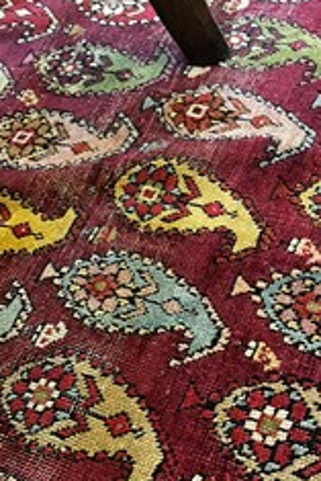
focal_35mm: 46
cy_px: 350
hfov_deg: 28.6
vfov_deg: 41.7
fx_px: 614
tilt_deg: -59.9
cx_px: 63
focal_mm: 5.1
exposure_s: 1/33
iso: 500
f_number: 1.6
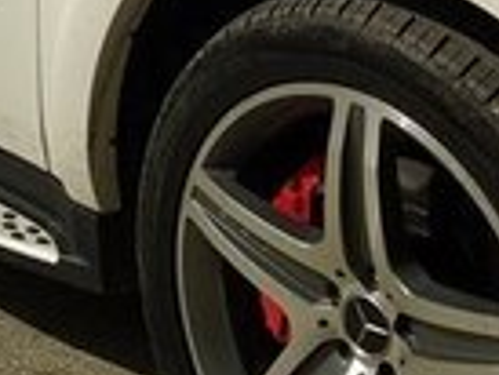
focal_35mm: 125
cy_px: -224
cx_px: 189
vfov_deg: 11.3
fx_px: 1803
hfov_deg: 15.7
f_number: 2.2
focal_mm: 3.81
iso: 100
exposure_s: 1/2201
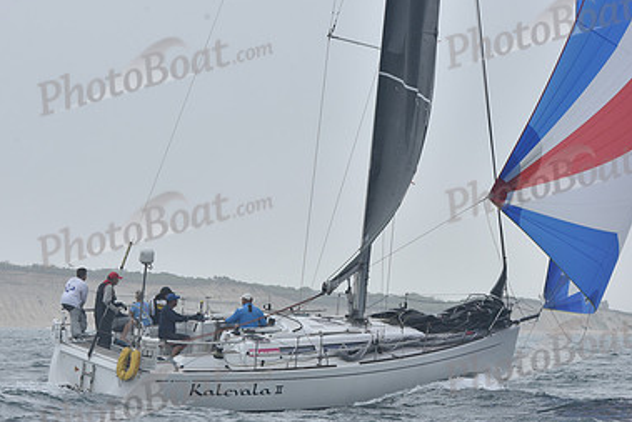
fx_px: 3758
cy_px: 289
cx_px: 360
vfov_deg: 6.4
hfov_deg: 9.6
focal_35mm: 214
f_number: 11
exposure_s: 1/800
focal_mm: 140
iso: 250
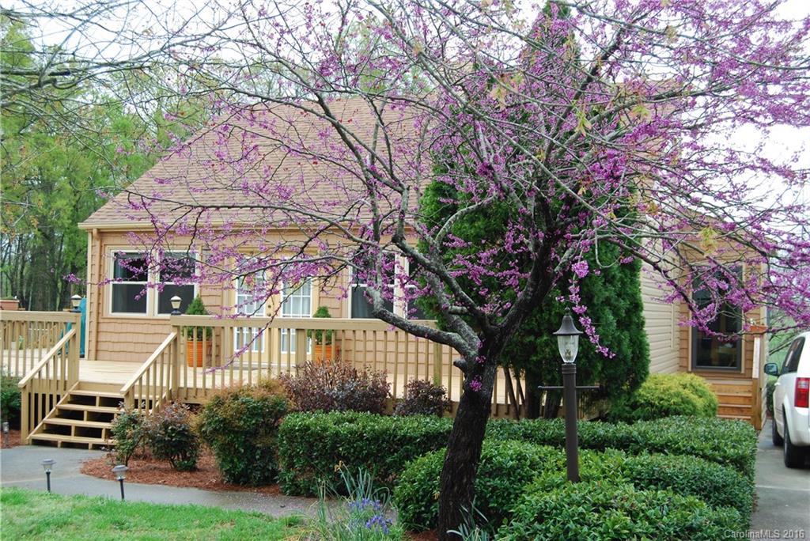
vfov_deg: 29.9
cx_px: 405
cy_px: 270
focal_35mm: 45
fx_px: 1013
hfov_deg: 43.6
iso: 200
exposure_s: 1/60
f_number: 5.6
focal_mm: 30
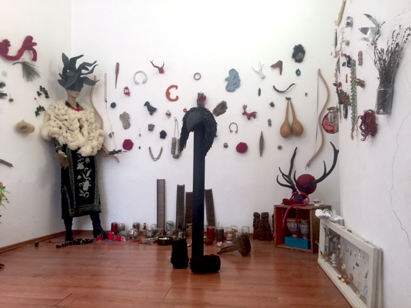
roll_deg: -0.2
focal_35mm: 29
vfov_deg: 48.2
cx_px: 206
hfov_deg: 61.7
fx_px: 344
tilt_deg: +2.8
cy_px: 154
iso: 40
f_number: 2.2
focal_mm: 4.15
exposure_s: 1/33
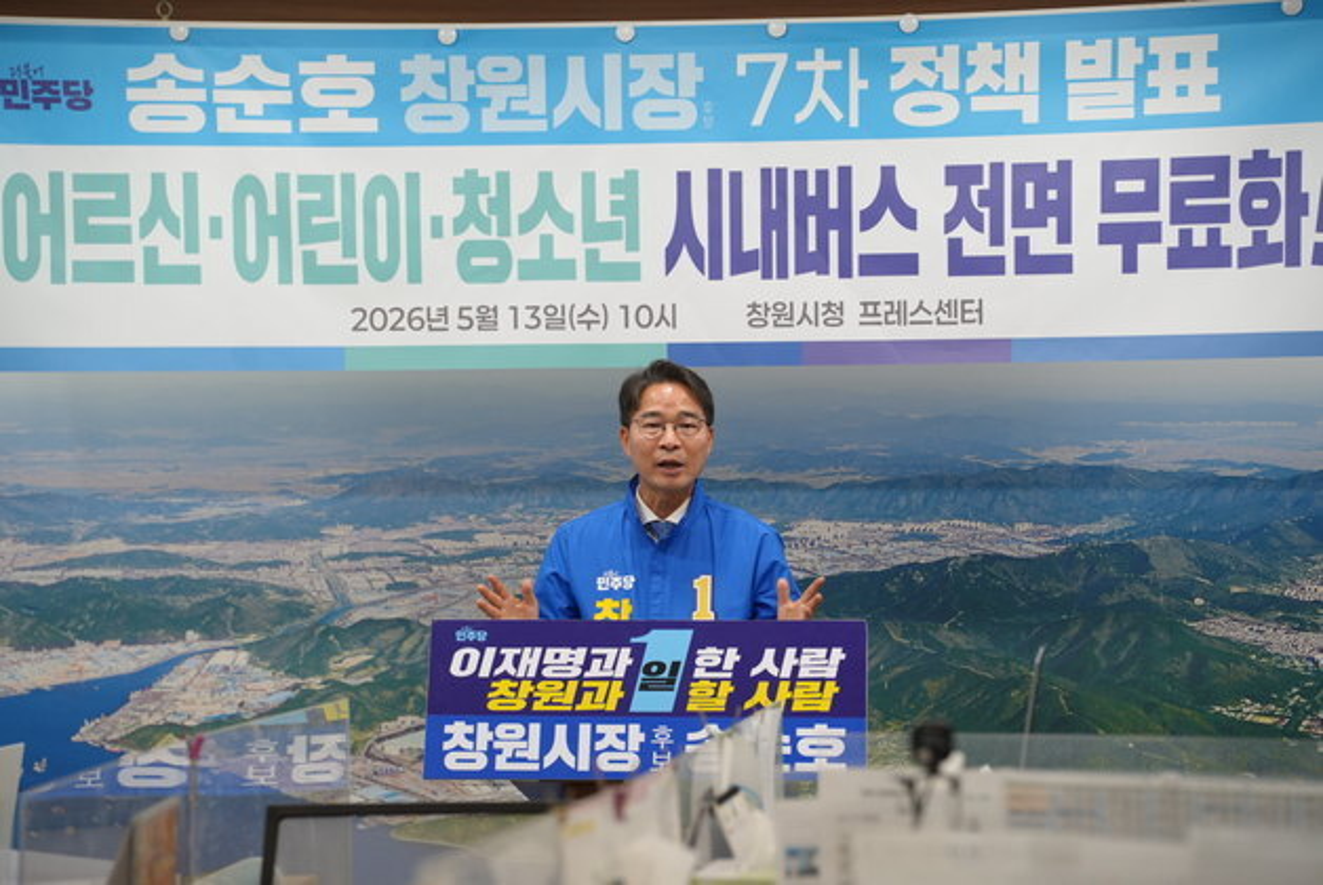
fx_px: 4046
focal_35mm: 110
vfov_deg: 12.5
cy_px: 442
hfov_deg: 18.6
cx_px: 662
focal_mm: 110
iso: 800
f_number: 4
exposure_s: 1/160
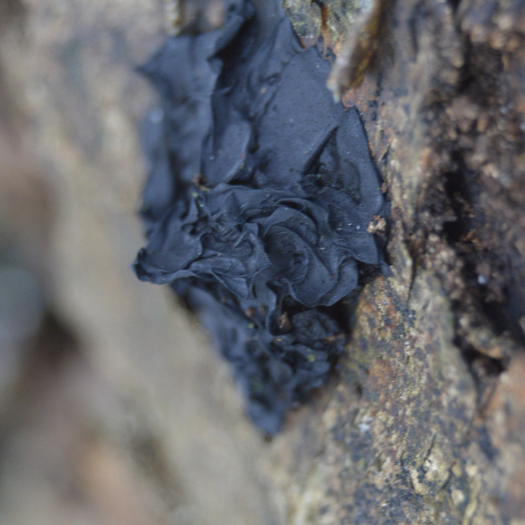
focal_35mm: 143
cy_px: 225
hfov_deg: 12.2
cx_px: 259
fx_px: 2451
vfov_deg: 12.2
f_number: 5.6
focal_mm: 55
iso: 900
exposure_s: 1/60
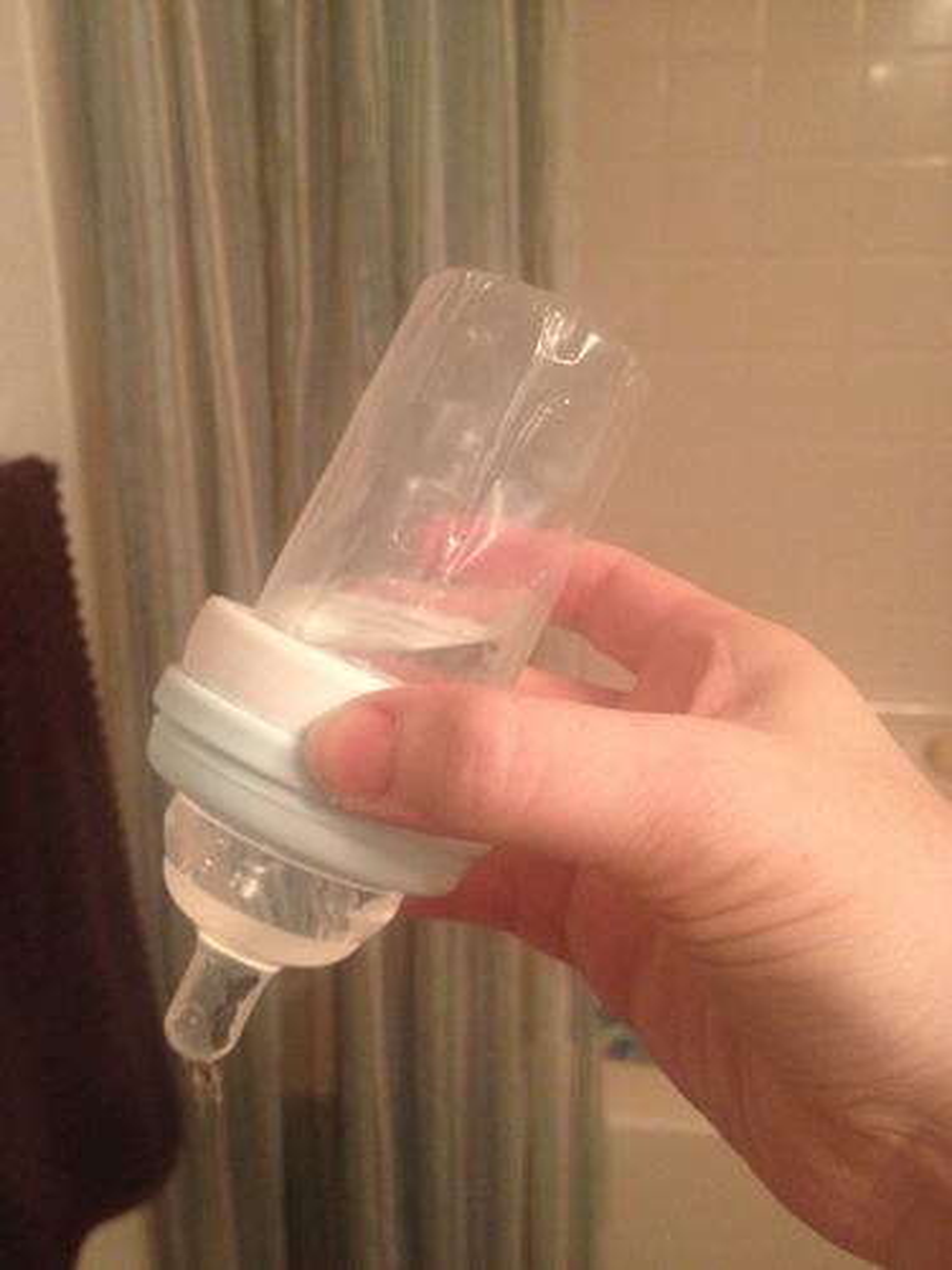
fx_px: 1283
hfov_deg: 40.7
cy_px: 635
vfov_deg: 52.6
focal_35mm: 35
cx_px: 476
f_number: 2.4
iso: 320
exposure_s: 1/20
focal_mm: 4.28
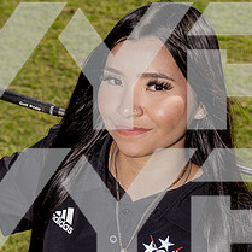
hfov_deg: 13.2
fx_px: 1087
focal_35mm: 132
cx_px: 168
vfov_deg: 13.1
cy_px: 213
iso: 100
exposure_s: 1/250
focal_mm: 56
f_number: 7.1
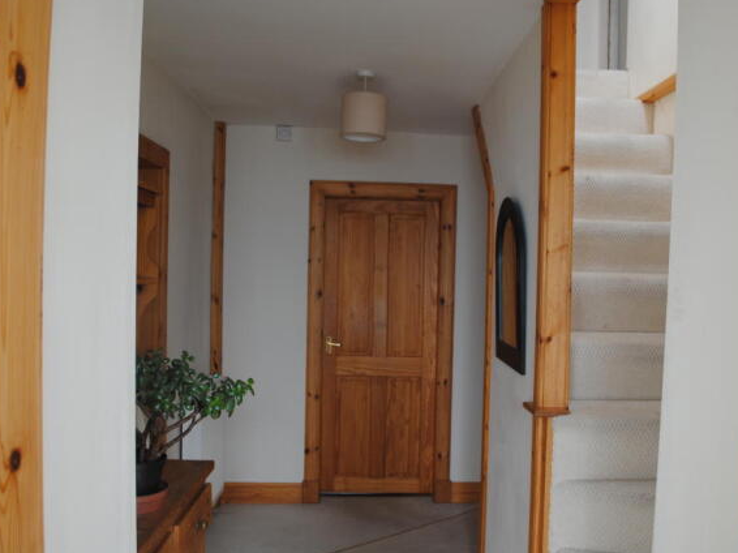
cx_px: 406
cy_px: 277
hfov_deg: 59.9
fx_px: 639
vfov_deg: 46.8
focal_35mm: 30
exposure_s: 1/80
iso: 200
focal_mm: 18
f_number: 4.5
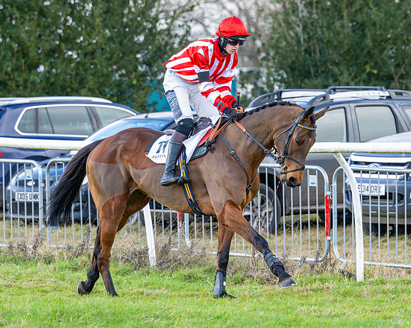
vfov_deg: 4.6
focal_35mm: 336
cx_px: 247
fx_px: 4085
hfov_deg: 5.8
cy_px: 177
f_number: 4
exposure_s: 1/640
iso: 500
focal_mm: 160
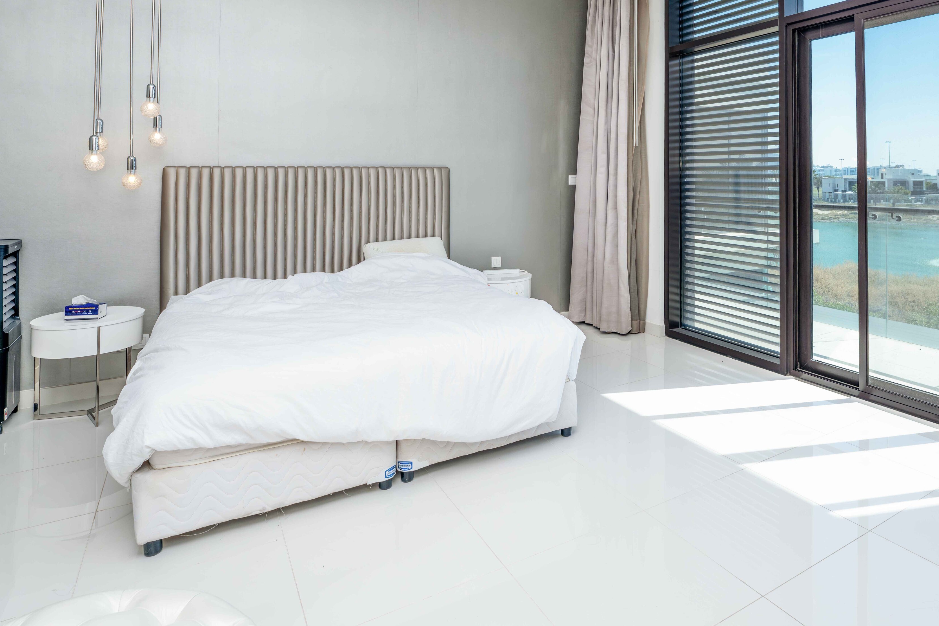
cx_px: 638
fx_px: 548
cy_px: 216
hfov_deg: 78.2
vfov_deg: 58.3
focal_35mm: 21
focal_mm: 14
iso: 80
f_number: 8
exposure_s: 1/160
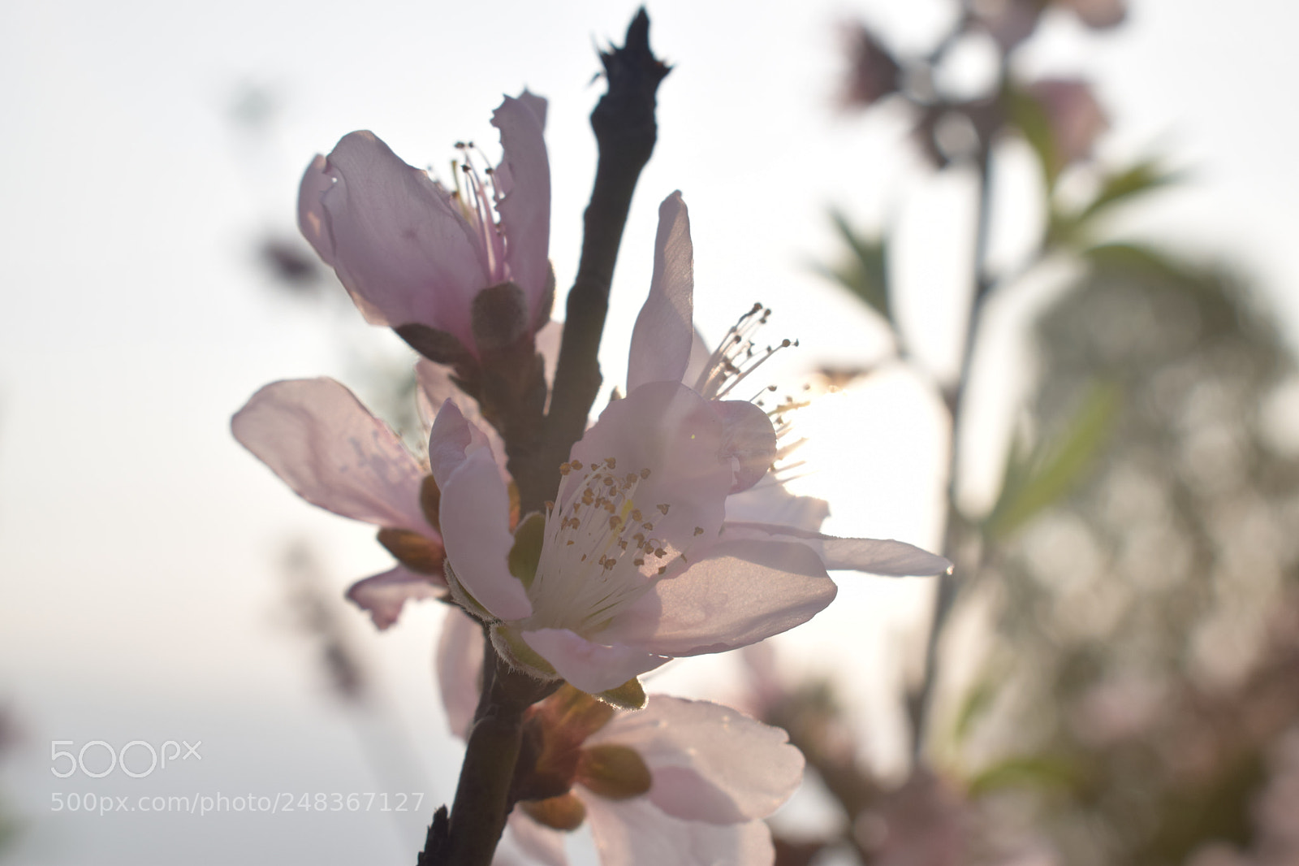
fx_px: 2164
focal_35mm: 60
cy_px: 433
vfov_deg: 22.6
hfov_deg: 33.4
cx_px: 650
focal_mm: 40
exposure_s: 1/500
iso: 200
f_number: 11
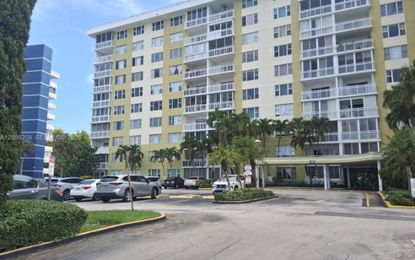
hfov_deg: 66.4
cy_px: 138
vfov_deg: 44.6
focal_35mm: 28
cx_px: 210
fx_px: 317
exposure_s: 1/335
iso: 25
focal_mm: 3.98
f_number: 1.8
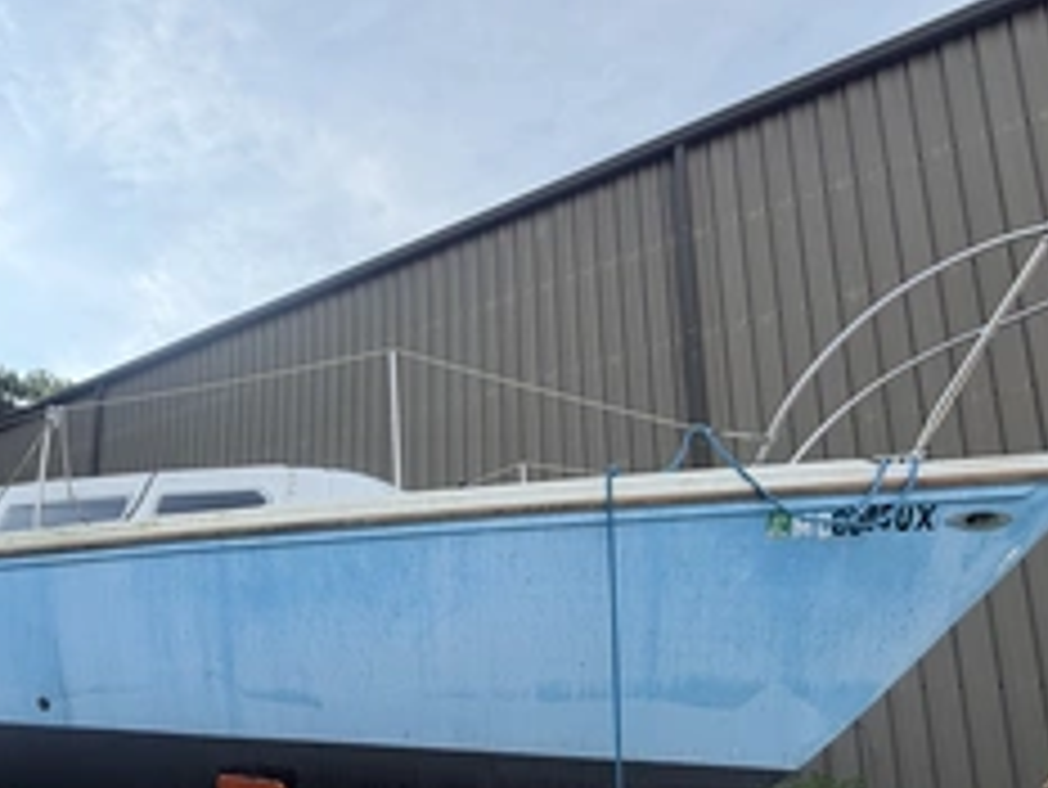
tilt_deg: +10.4
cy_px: 594
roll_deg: -0.8
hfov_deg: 69.6
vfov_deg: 54.1
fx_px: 727
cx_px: 351
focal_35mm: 24
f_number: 2.2
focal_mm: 2.22
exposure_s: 1/602
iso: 40
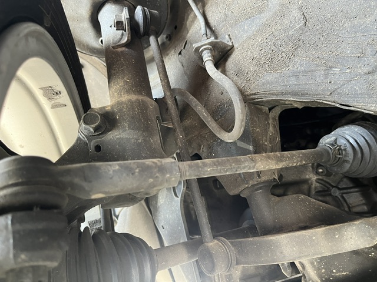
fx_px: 283
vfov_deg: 53.1
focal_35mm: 26
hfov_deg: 67.3
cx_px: 188
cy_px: 141
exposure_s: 1/60
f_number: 1.6
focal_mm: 5.1
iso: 250
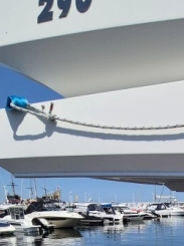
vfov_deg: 37.2
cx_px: 176
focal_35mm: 39
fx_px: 277
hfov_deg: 34.1
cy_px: 291
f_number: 2.2
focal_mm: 2.2
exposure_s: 1/4208
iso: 50
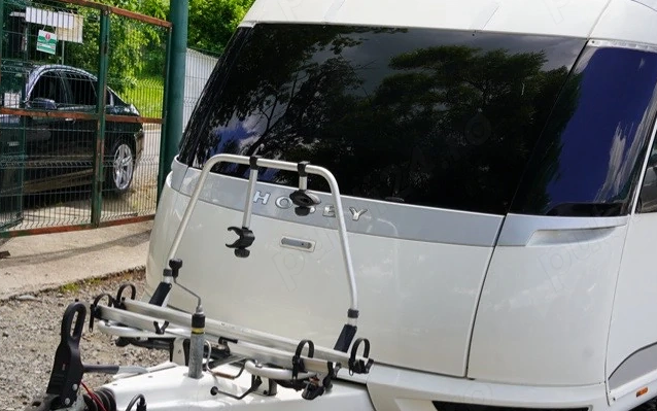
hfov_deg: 35.8
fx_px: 1003
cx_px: 450
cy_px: 162
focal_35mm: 56
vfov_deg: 23.1
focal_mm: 35
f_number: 8
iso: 100
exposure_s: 1/125
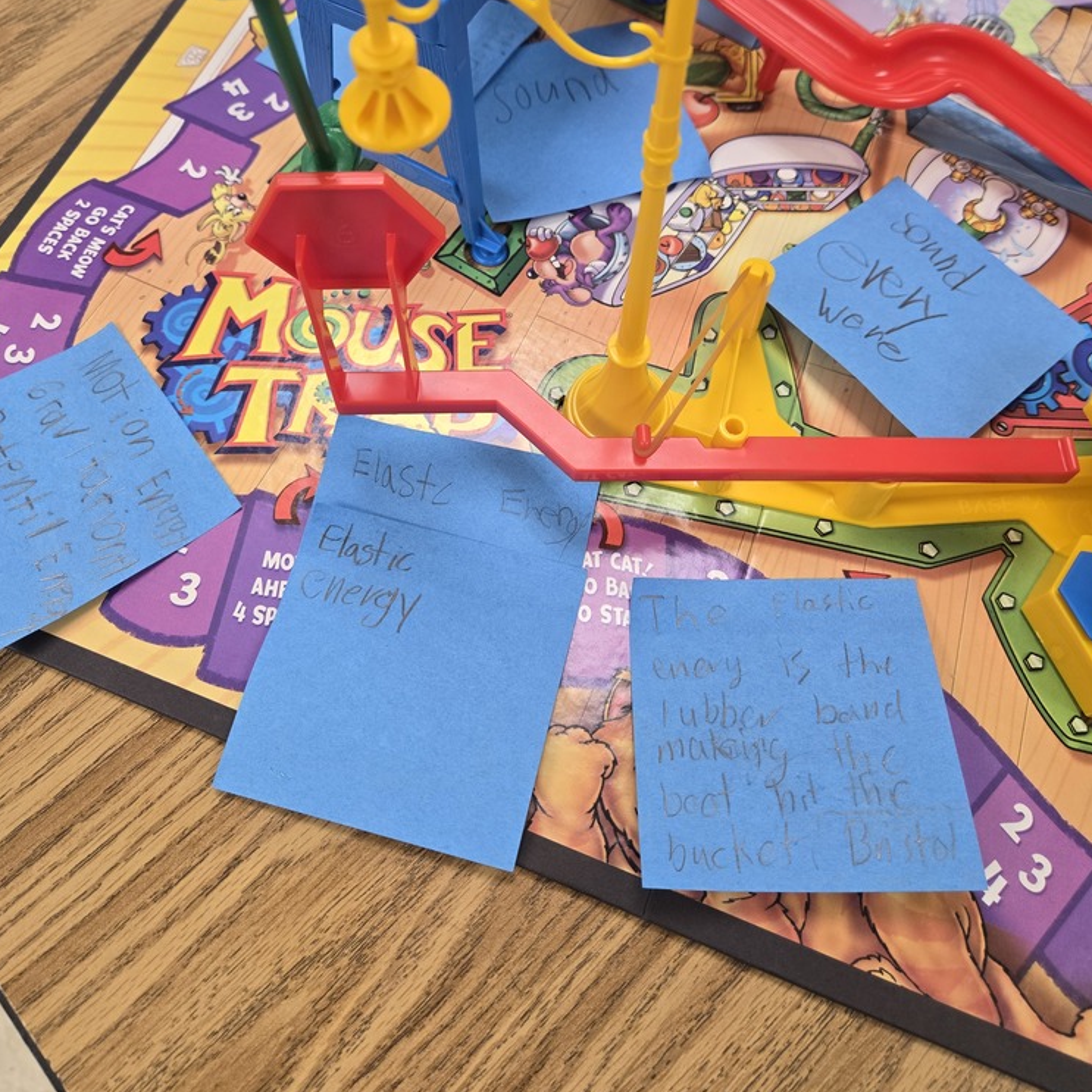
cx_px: 553
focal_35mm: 28
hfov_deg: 57.3
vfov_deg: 56.2
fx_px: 999
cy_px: 372
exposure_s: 1/120
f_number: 1.8
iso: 125
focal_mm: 5.4
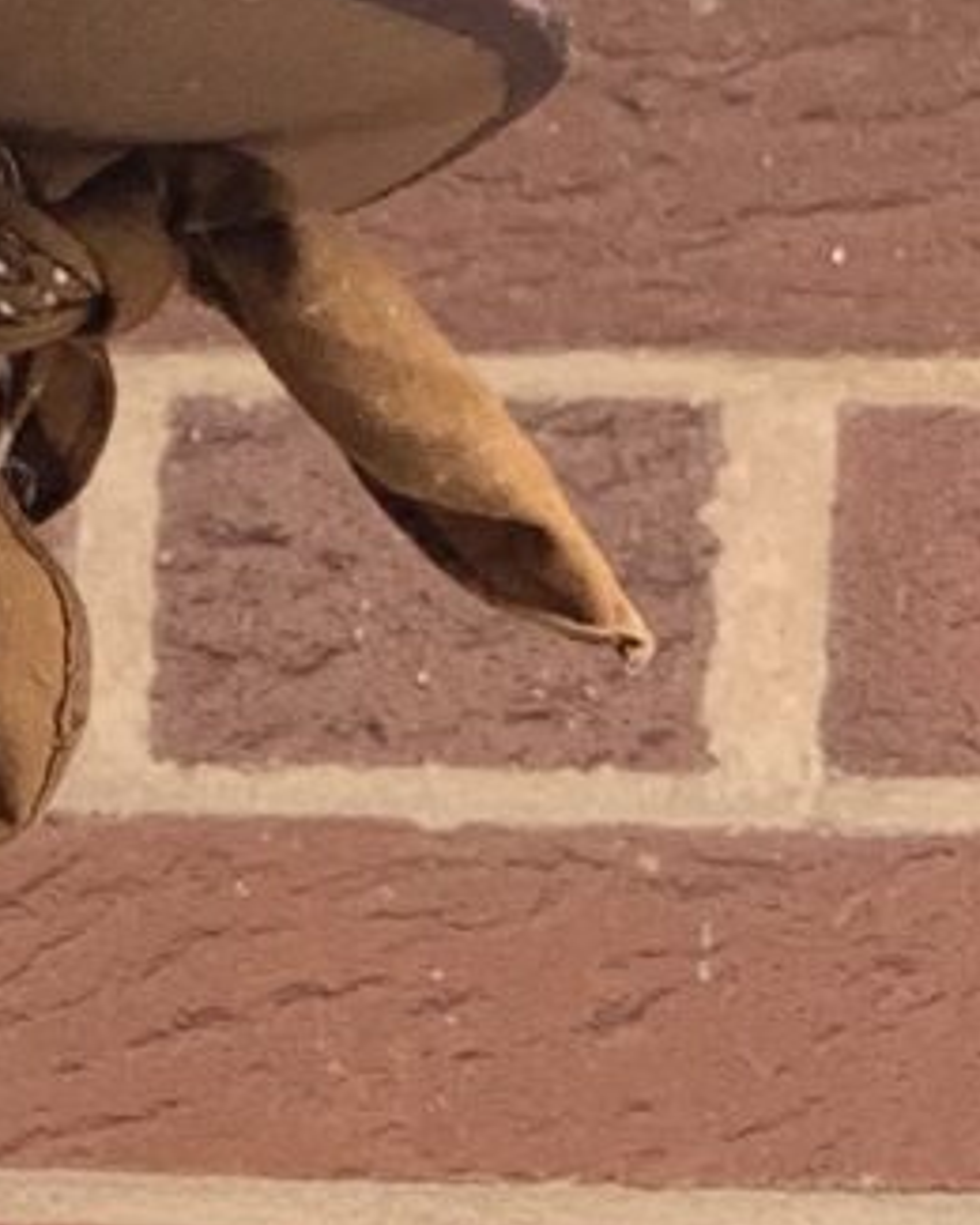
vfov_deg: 9.1
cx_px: -155
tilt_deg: -2.8
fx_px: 7251
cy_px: 2348
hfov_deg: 7.7
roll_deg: -2.8
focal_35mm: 200
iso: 25
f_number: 1.8
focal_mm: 4.25
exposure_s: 1/188
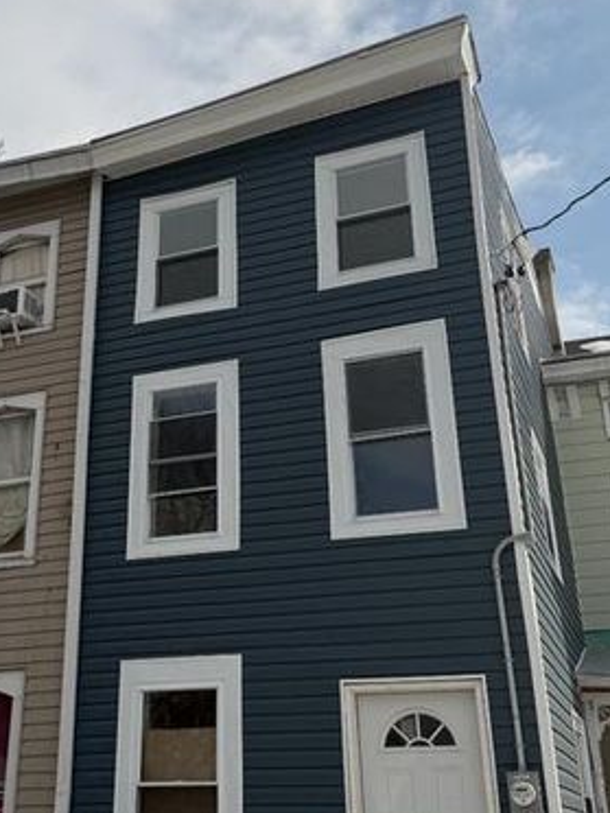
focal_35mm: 43
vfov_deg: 43.8
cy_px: 368
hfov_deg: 33.2
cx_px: 186
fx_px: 1010
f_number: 1.78
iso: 80
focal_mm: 6.76
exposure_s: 1/10309
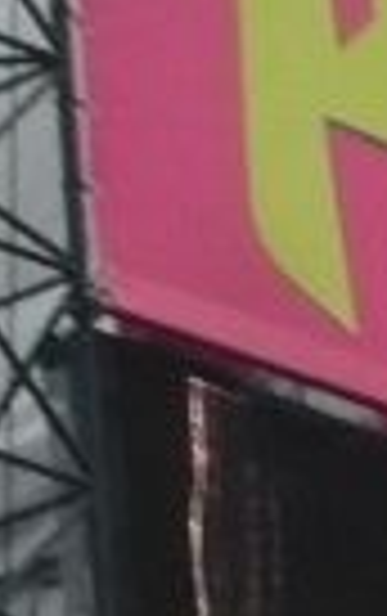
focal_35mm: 617
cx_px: 886
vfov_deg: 3.4
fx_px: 10379
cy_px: 1335
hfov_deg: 2.1
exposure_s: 1/30
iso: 400
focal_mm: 16.4
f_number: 5.6
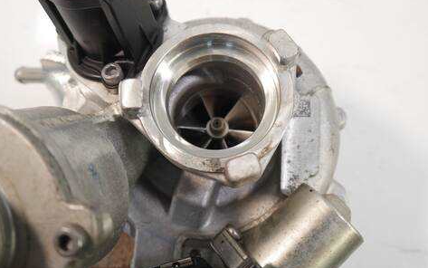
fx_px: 502
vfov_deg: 29.8
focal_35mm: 43
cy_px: 110
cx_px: 214
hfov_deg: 46.2
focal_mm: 20
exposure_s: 1/60
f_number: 4.2
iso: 800
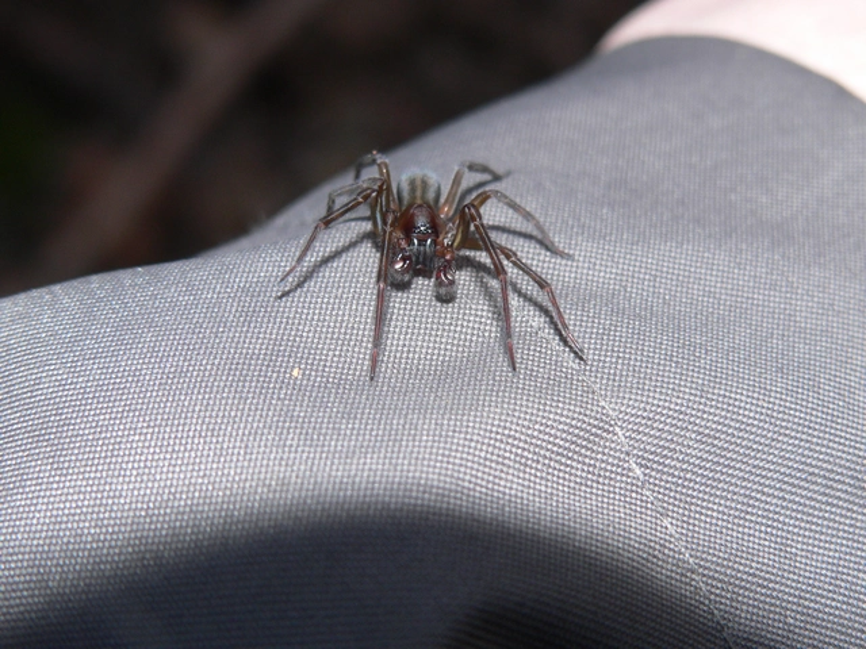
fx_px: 2327
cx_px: 433
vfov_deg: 15.9
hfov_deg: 21.1
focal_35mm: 93
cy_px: 324
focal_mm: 15.4
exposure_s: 1/60
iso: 100
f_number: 4
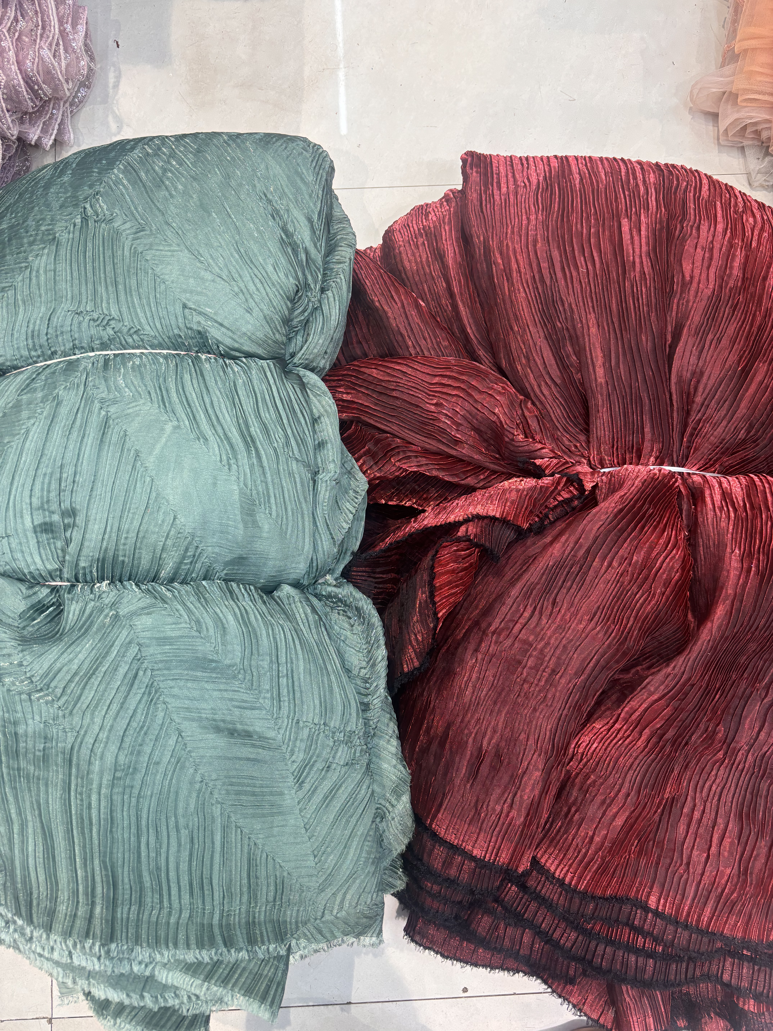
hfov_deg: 53.1
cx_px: 386
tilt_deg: -82.9
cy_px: 516
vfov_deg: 67.3
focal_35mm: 26
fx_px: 774
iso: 125
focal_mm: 5.96
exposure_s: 1/100
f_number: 1.6
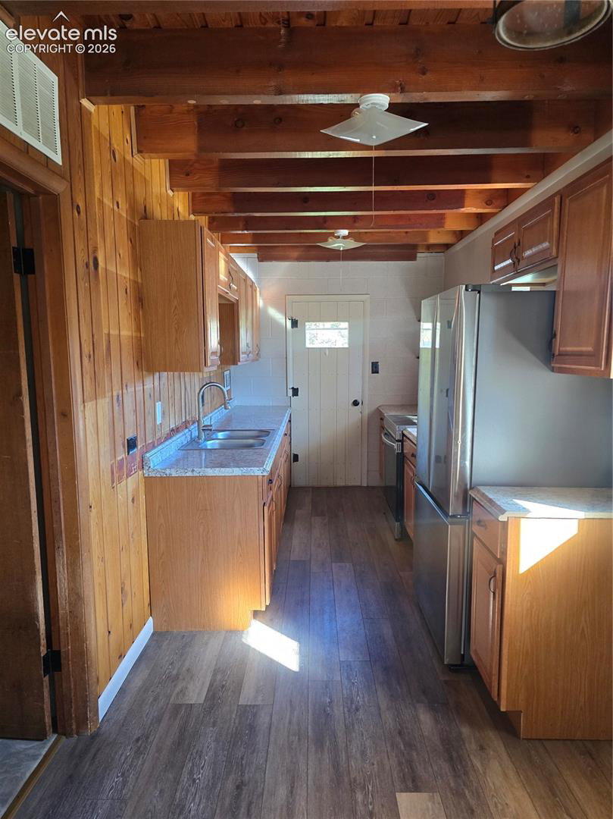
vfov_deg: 73.9
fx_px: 543
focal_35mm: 23
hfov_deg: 58.8
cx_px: 306
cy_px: 410
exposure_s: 1/120
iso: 500
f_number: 1.7
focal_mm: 6.3
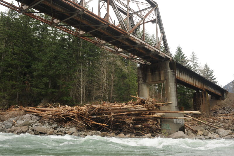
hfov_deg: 54.5
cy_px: 78
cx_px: 117
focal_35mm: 35
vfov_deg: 37.8
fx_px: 227
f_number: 8
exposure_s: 1/100
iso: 320
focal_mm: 35
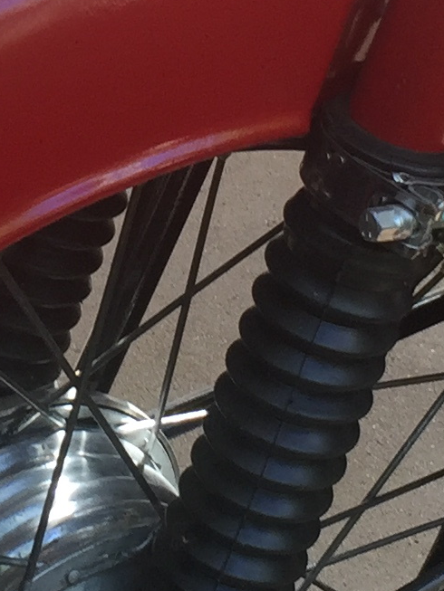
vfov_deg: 13.4
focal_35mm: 145
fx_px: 2479
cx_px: 24
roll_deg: +9.5
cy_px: -21
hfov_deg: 10.2
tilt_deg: -39.7
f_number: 2.2
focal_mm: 4.15
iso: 40
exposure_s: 1/100
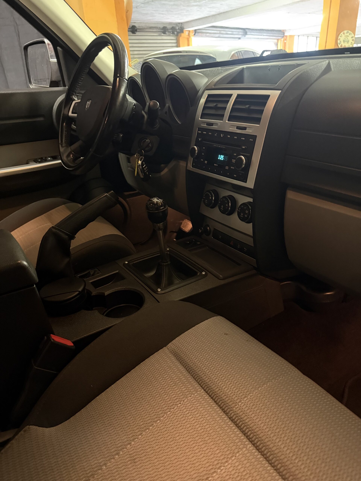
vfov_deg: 71.6
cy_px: 240
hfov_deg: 56.8
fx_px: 334
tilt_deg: -25.9
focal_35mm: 24
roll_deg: +3.4
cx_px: 180
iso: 1600
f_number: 1.78
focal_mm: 6.76
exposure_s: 1/20
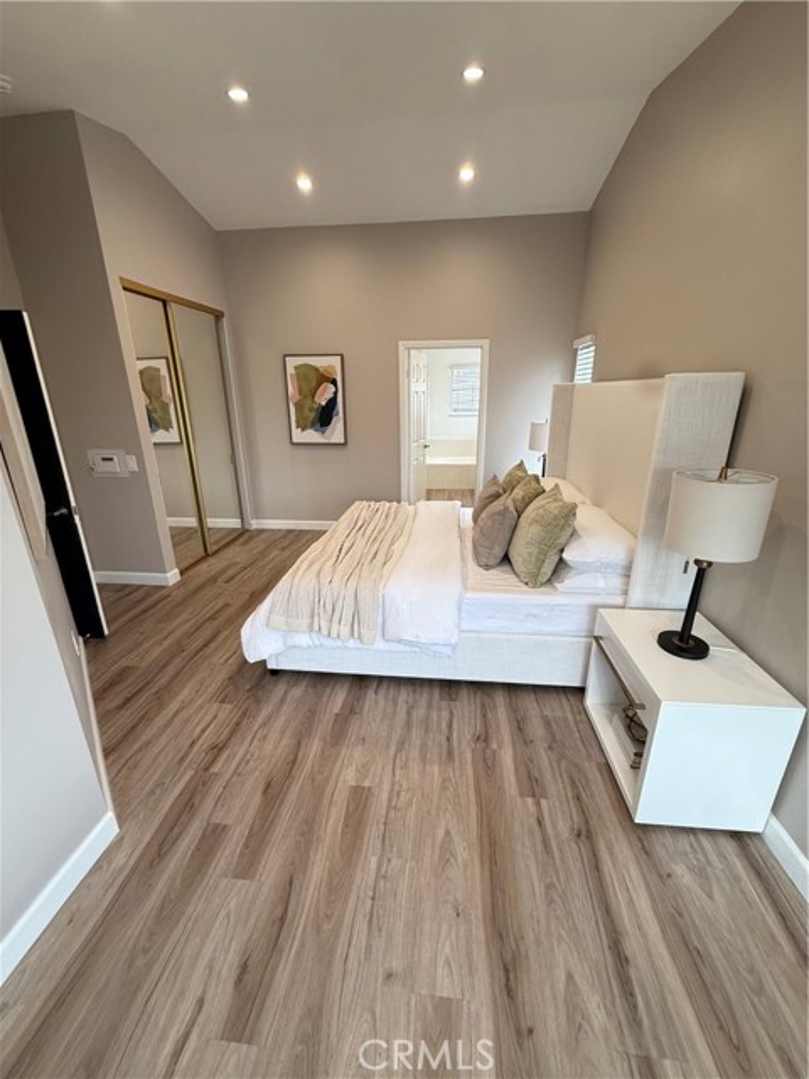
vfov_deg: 102.1
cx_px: 404
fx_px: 436
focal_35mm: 14
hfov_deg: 85.7
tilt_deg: -18.1
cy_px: 540
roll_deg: -0.4
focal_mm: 2.22
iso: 160
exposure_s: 1/120
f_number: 2.2
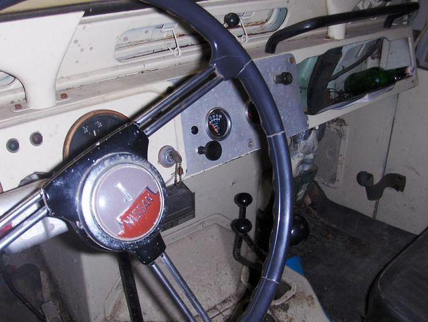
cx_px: 214
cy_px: 161
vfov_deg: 35.2
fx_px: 508
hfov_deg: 45.7
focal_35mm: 41
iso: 100
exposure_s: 1/60
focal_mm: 6.5
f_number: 3.5
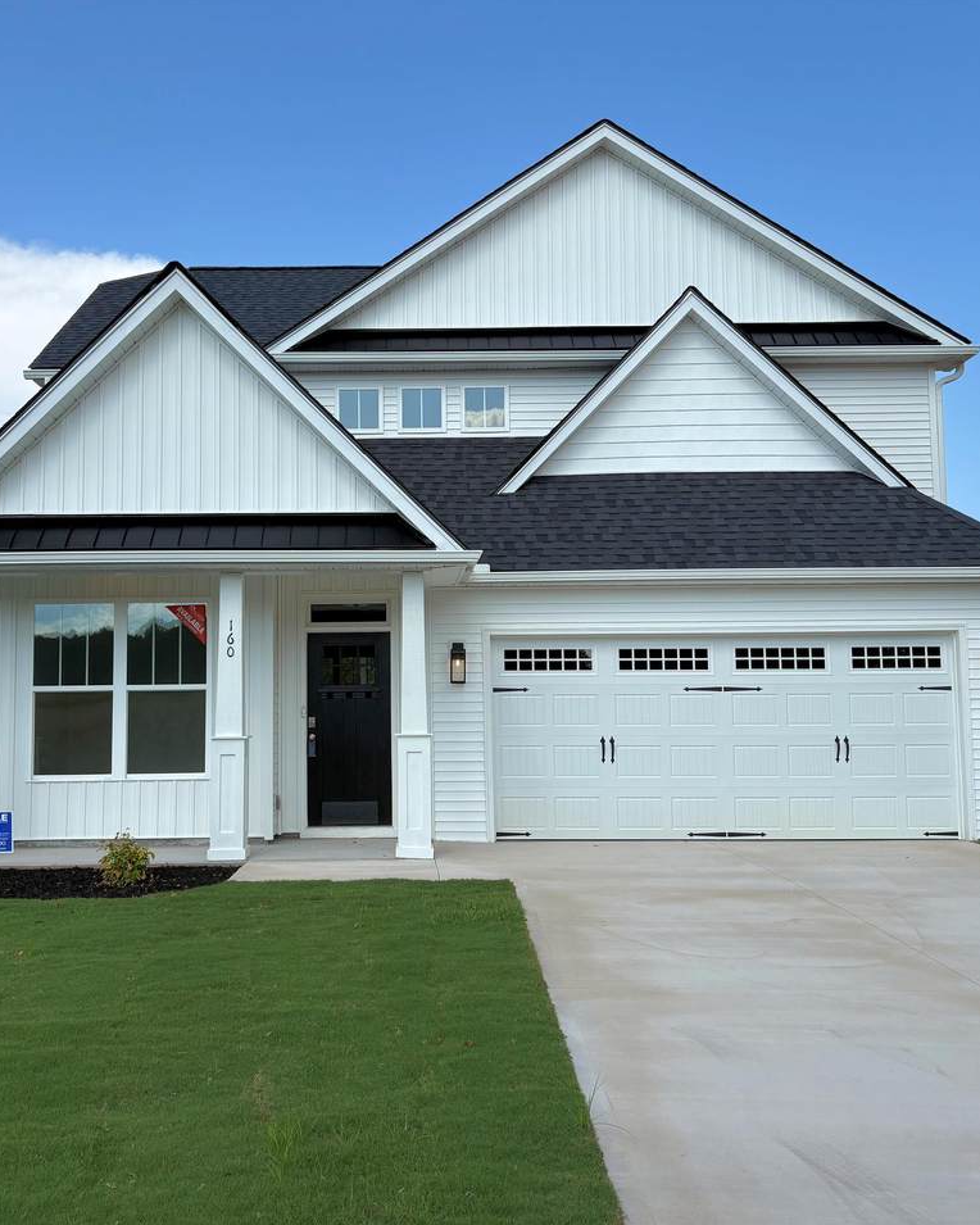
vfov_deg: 52.8
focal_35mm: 34
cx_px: 404
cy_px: 611
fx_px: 1233
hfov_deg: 43.2
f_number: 1.6
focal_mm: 5.96
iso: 50
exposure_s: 1/3831
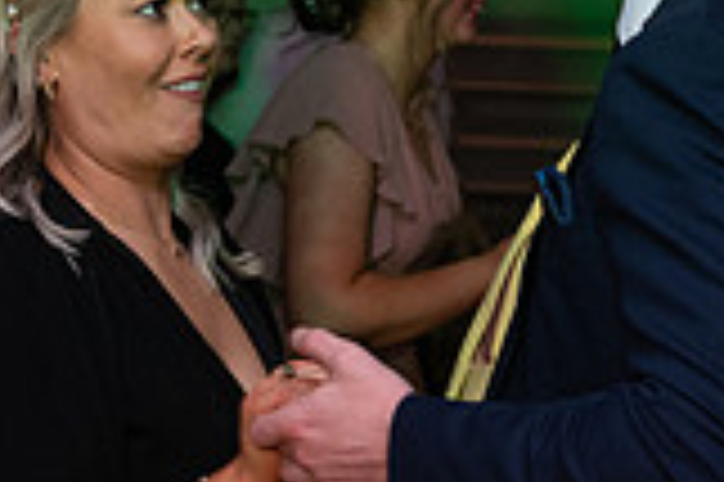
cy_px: 277
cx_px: 540
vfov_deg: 7.9
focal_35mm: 173
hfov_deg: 11.9
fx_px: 3476
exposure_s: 1/160
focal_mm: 48
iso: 640
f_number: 3.5
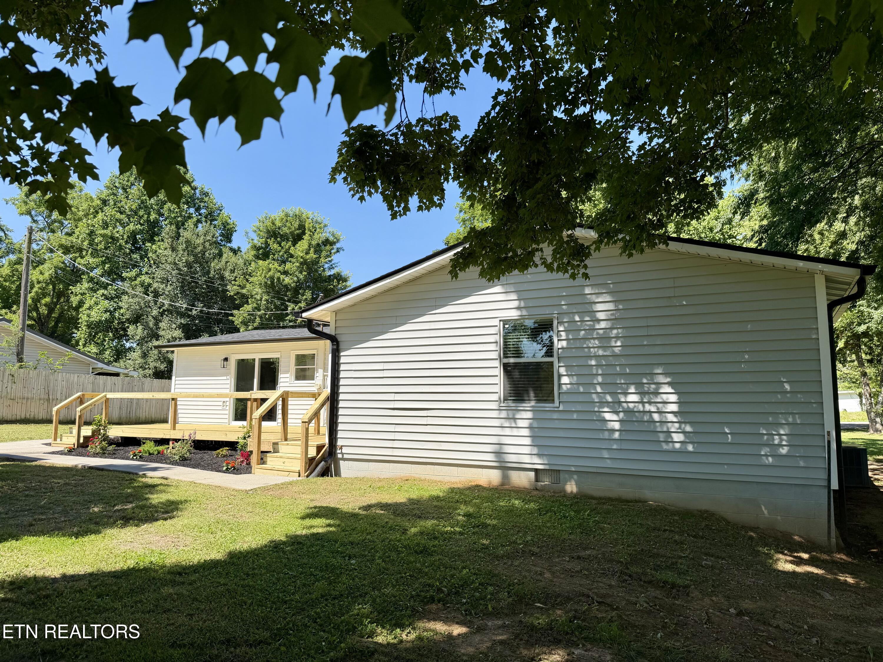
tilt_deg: +5.9
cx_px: 442
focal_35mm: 24
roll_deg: +0.1
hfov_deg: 71.6
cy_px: 331
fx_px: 612
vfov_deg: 56.8
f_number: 1.78
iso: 80
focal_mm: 6.76
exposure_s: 1/2611
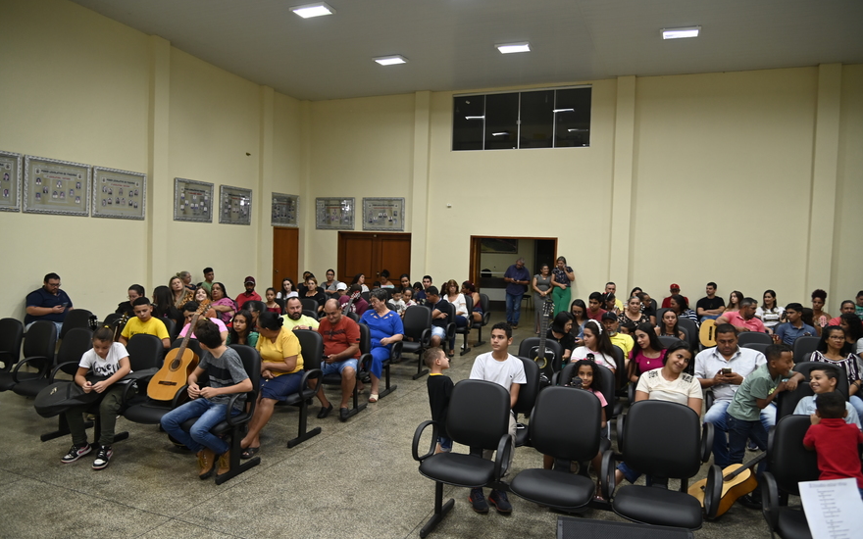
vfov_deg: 49.3
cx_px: 425
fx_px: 588
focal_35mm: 25
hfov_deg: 72.5
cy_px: 281
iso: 1250
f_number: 4
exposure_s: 1/60
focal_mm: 24
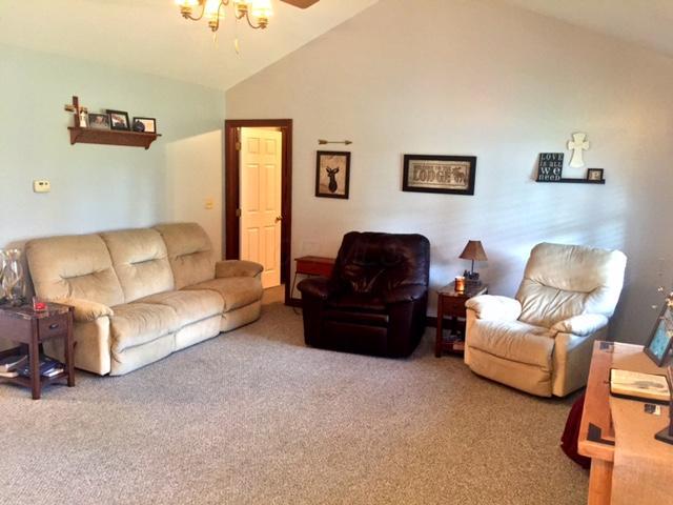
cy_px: 252
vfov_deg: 48.2
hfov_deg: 61.7
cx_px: 336
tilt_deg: -8.6
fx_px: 564
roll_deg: -1.1
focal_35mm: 29
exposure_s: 1/24
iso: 250
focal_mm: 4.15
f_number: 2.2
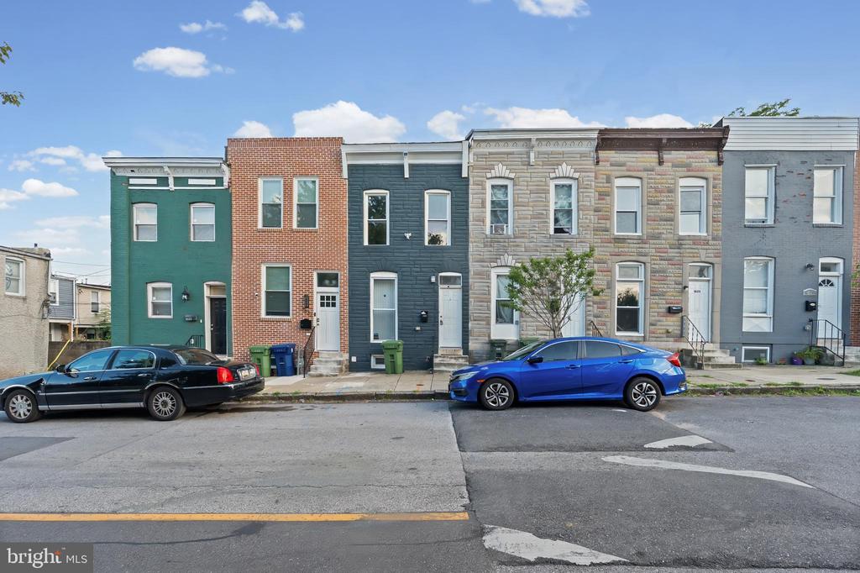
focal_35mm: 16
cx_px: 430
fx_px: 382
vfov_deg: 73.7
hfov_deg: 96.8
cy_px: 286
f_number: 8
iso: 160
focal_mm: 16
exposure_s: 1/25
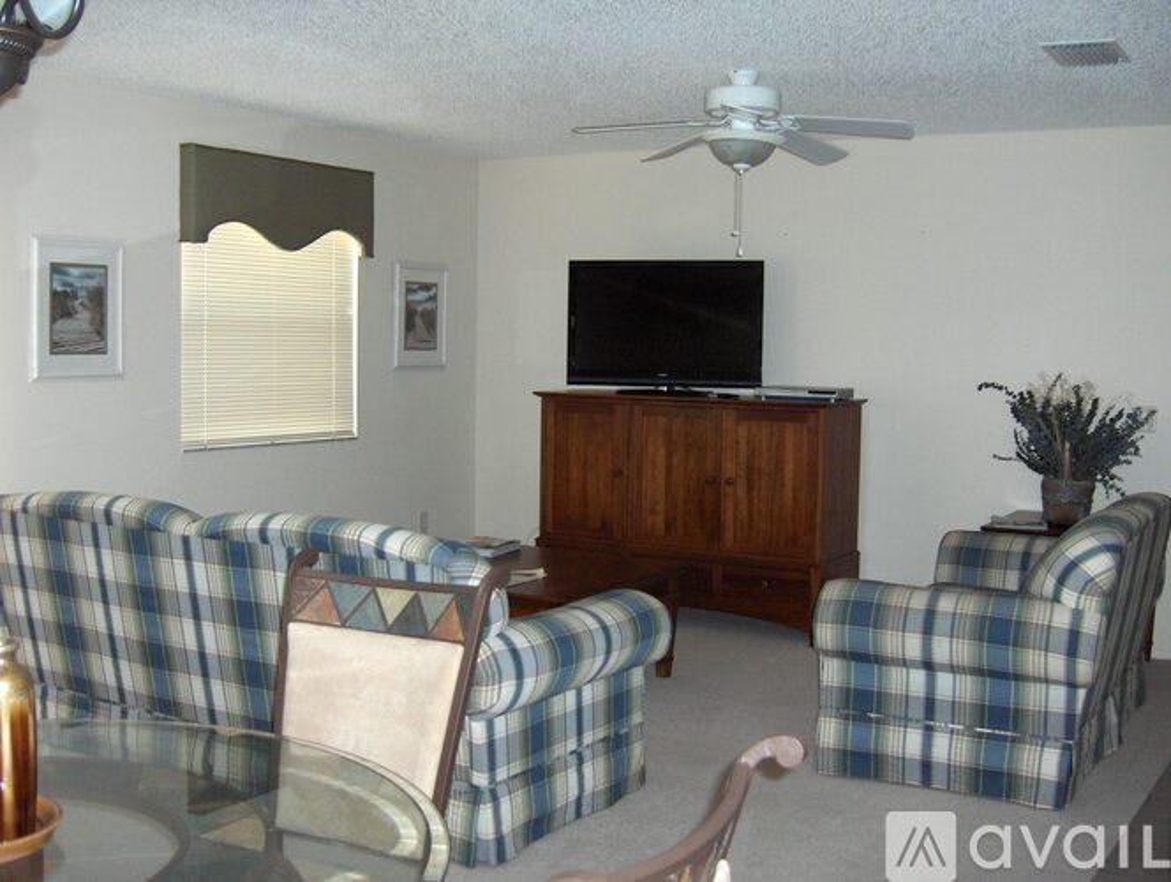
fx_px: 1321
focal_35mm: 39
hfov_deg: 47.8
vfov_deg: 36.9
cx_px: 586
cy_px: 441
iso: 100
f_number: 2.8
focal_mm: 8
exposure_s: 1/60
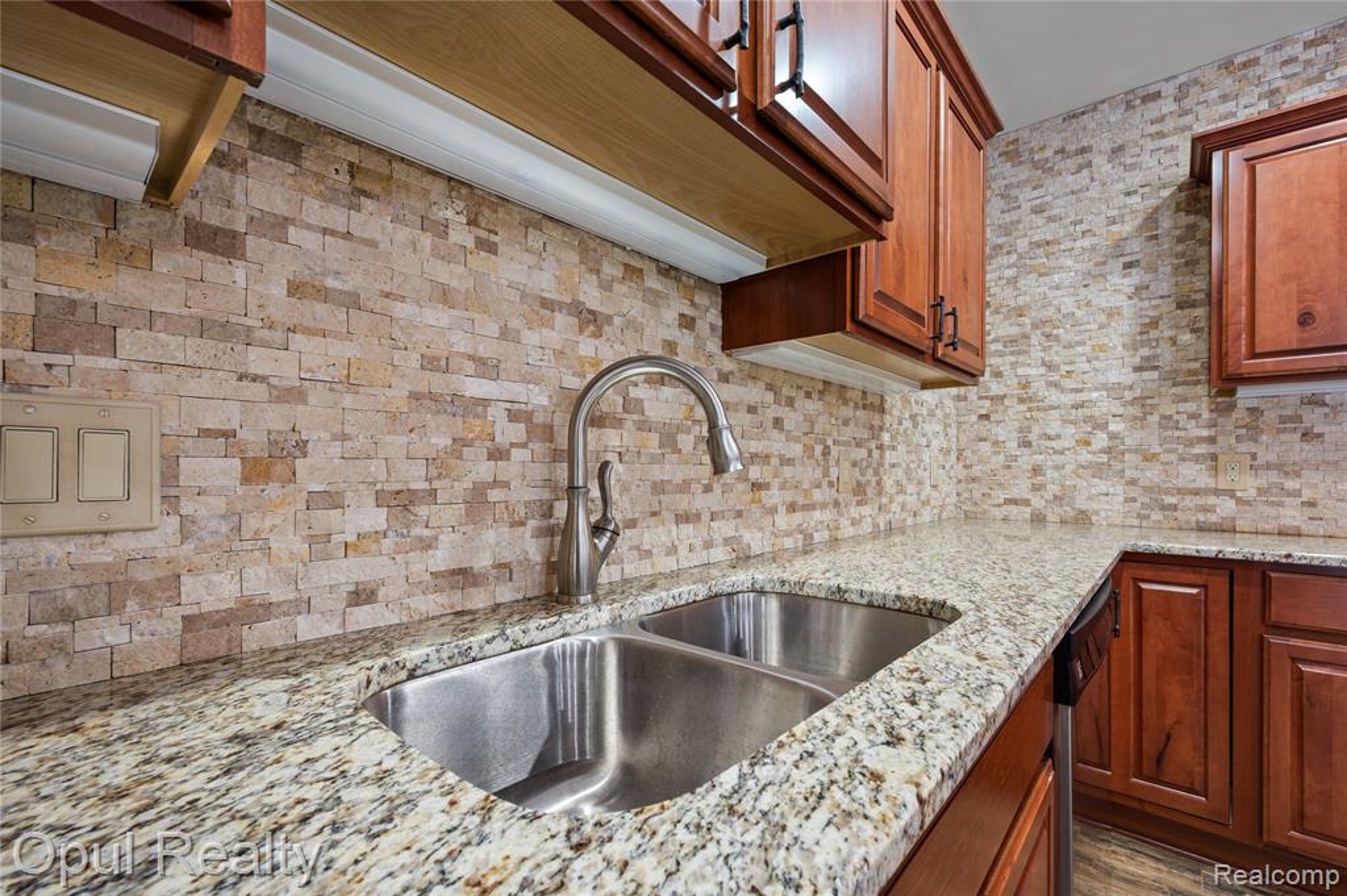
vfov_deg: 77.2
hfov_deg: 100.4
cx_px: 674
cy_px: 448
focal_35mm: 15
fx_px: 561
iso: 100
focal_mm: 15
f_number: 11
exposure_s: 4
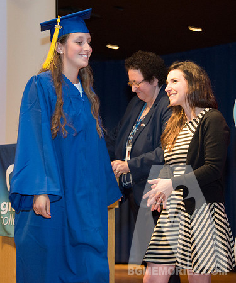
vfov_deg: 13.1
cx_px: 142
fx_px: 1235
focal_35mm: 145
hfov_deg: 10.9
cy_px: 135
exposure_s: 1/80
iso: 2000
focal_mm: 100
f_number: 5.3
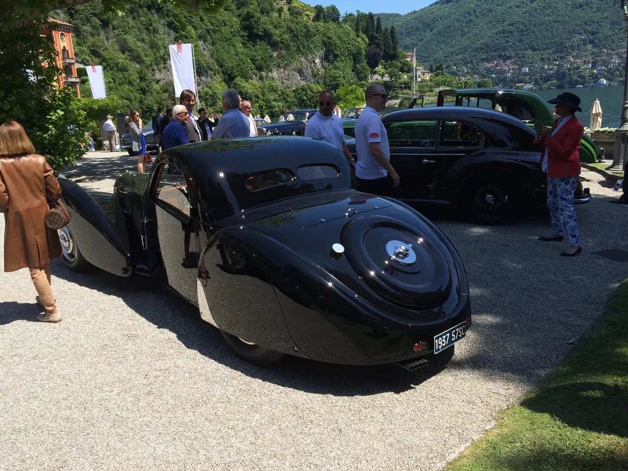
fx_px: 544
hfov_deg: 60.0
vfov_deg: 46.8
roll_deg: +4.3
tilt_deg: -13.7
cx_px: 304
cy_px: 236
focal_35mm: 30
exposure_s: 1/1520
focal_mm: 4.15
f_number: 2.2
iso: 32
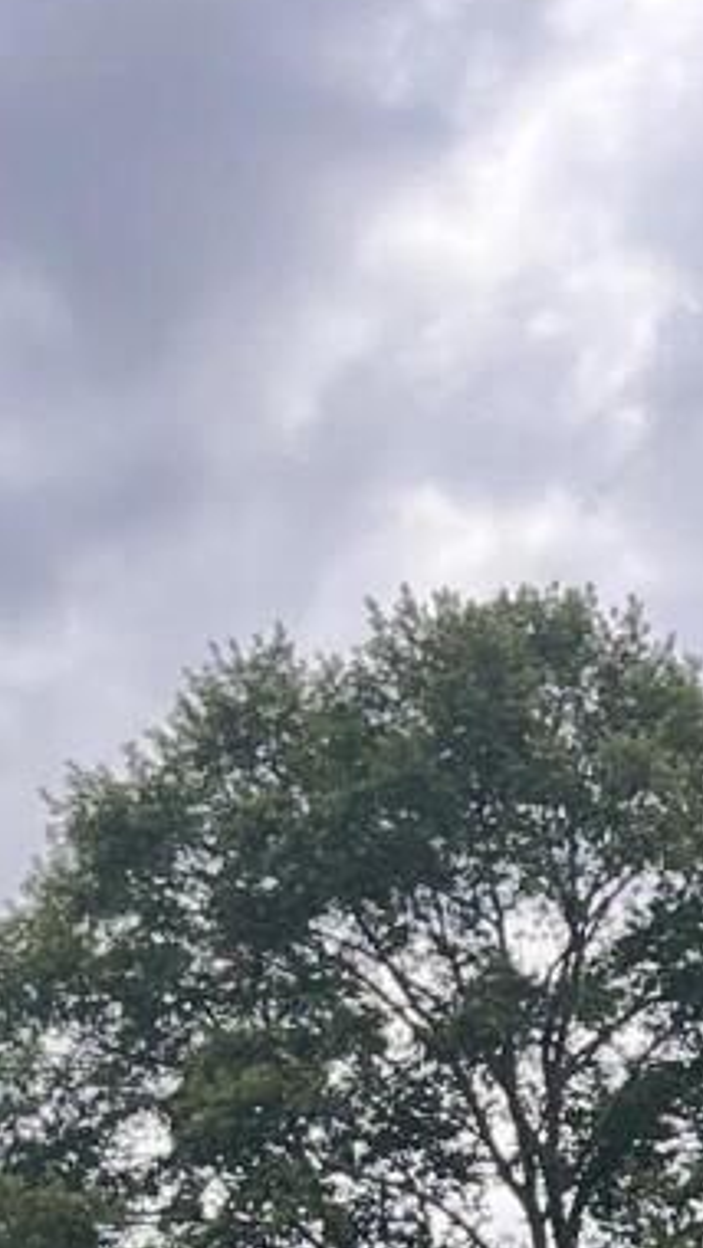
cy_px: 2920
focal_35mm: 149
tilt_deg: -11.0
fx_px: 4933
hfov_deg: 7.9
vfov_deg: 11.9
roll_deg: +5.7
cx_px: 1196
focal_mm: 5.1
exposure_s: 1/1477
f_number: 1.6
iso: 50
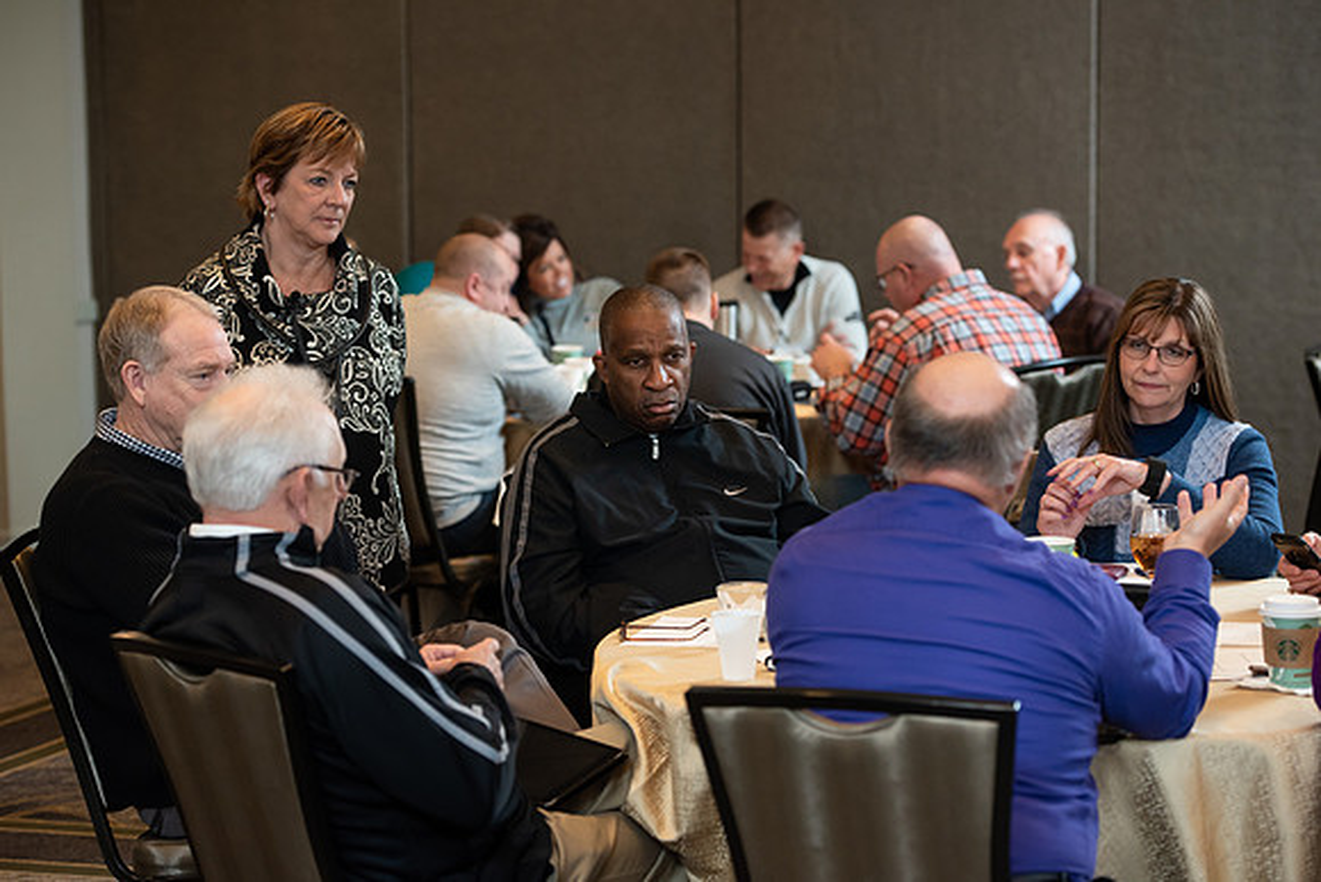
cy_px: 441
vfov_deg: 14.4
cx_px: 660
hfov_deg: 21.5
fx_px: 3487
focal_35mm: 95
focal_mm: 95
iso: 1250
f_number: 4
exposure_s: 1/160
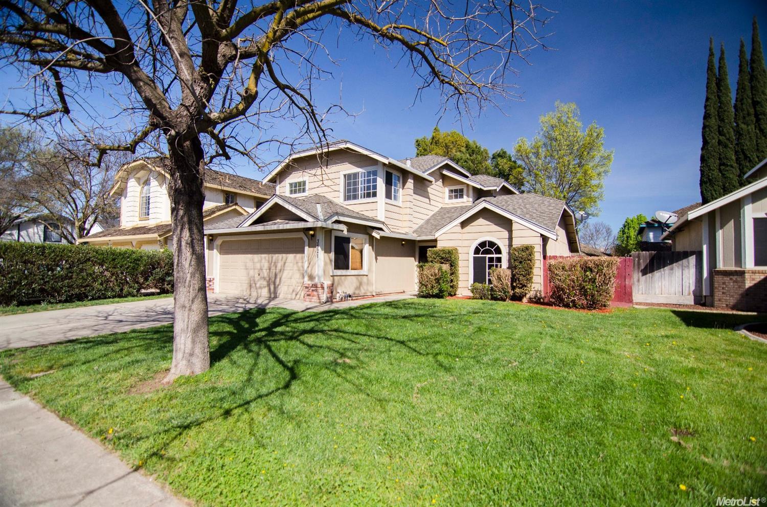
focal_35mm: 16
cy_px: 254
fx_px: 351
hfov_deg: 95.1
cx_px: 384
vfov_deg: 71.8
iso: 320
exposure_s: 1/3200
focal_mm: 11
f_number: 2.8
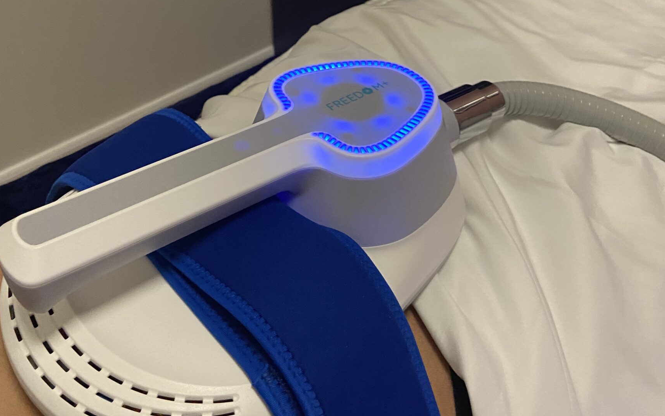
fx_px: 743
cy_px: 70
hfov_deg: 48.2
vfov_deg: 30.3
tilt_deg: -35.4
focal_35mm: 41
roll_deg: +1.3
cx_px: 307
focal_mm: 4.25
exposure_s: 1/60
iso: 400
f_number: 1.8
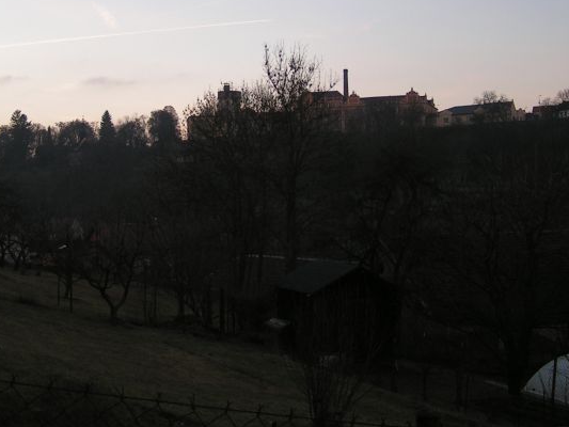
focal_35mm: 57
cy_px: 116
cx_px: 262
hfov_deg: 33.8
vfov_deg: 25.4
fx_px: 937
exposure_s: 1/50
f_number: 2.8
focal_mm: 6.3
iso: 50
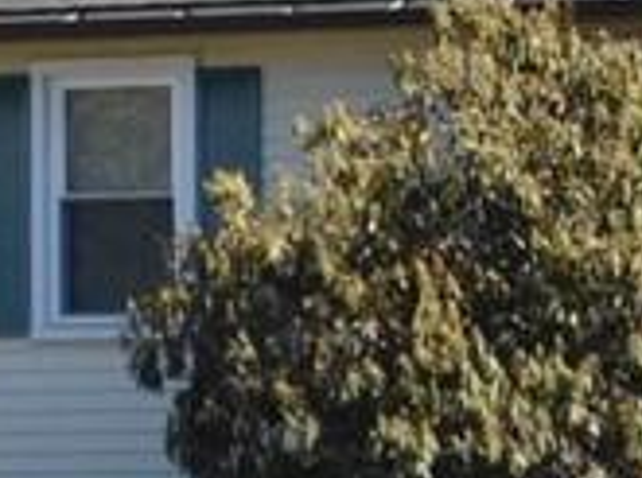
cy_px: -35
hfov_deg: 6.7
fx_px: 5182
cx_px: 1568
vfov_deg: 5.3
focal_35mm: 280
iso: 125
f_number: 3.7
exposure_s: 1/500
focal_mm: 8
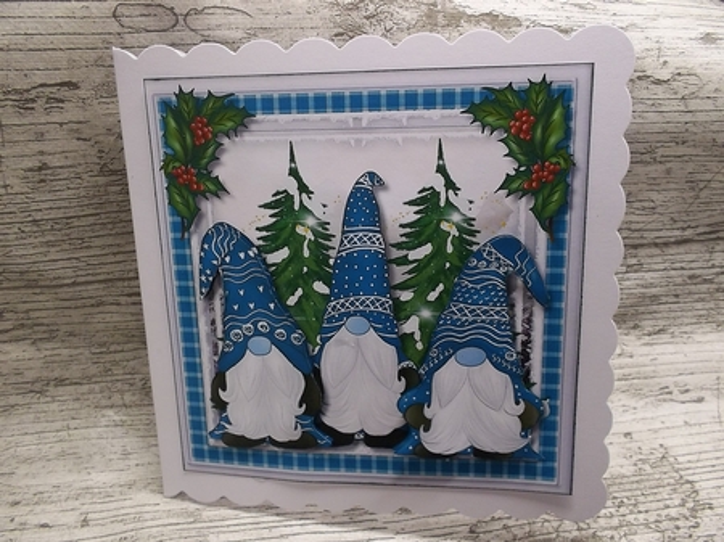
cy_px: 271
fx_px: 606
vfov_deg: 48.2
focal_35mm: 29
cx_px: 362
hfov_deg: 61.7
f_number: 3.3
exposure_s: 1/30
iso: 137
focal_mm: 4.1
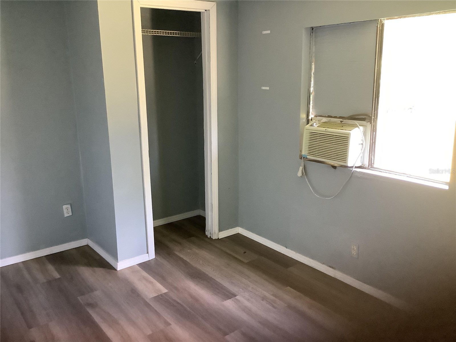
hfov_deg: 58.4
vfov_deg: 45.4
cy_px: 171
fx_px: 408
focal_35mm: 31
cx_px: 228
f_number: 2.4
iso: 400
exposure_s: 1/40
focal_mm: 3.3
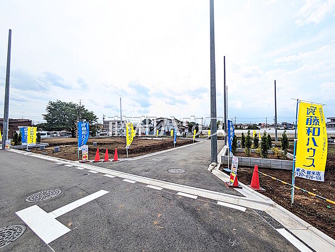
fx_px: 135
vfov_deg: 85.7
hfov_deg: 102.1
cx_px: 168
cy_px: 126
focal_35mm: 14
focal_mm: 1.83
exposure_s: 1/1300
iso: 49
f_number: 2.2
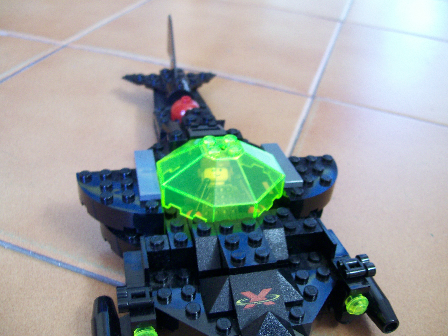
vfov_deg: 39.7
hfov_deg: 51.4
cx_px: 224
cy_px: 168
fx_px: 466
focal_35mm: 36
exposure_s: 1/8.72
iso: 160
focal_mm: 6
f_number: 2.7
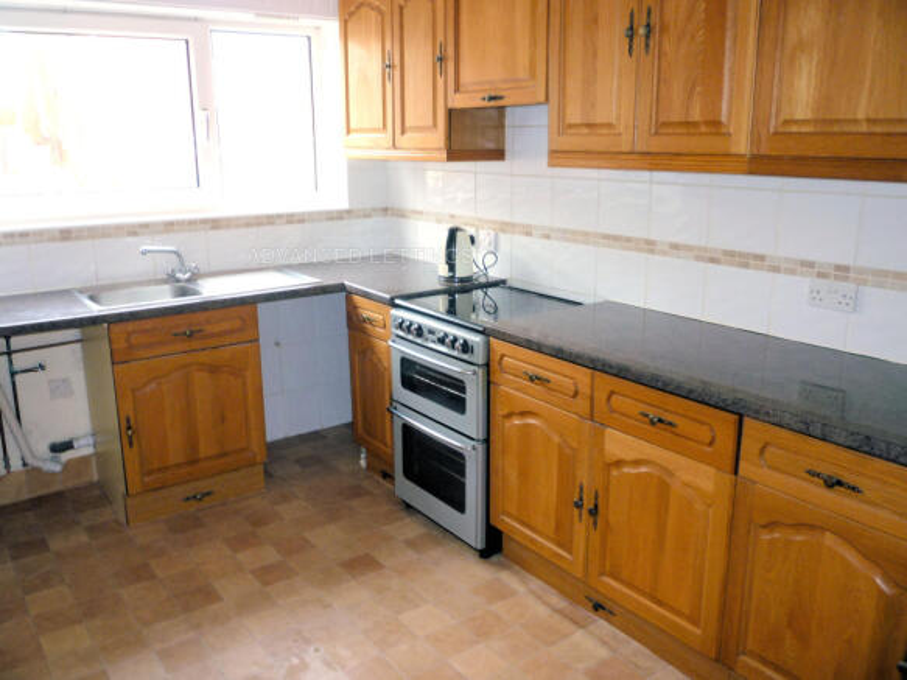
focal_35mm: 29
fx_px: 760
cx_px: 454
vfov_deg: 48.2
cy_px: 340
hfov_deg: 61.7
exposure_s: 1/30
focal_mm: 5.2
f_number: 3.3
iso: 125
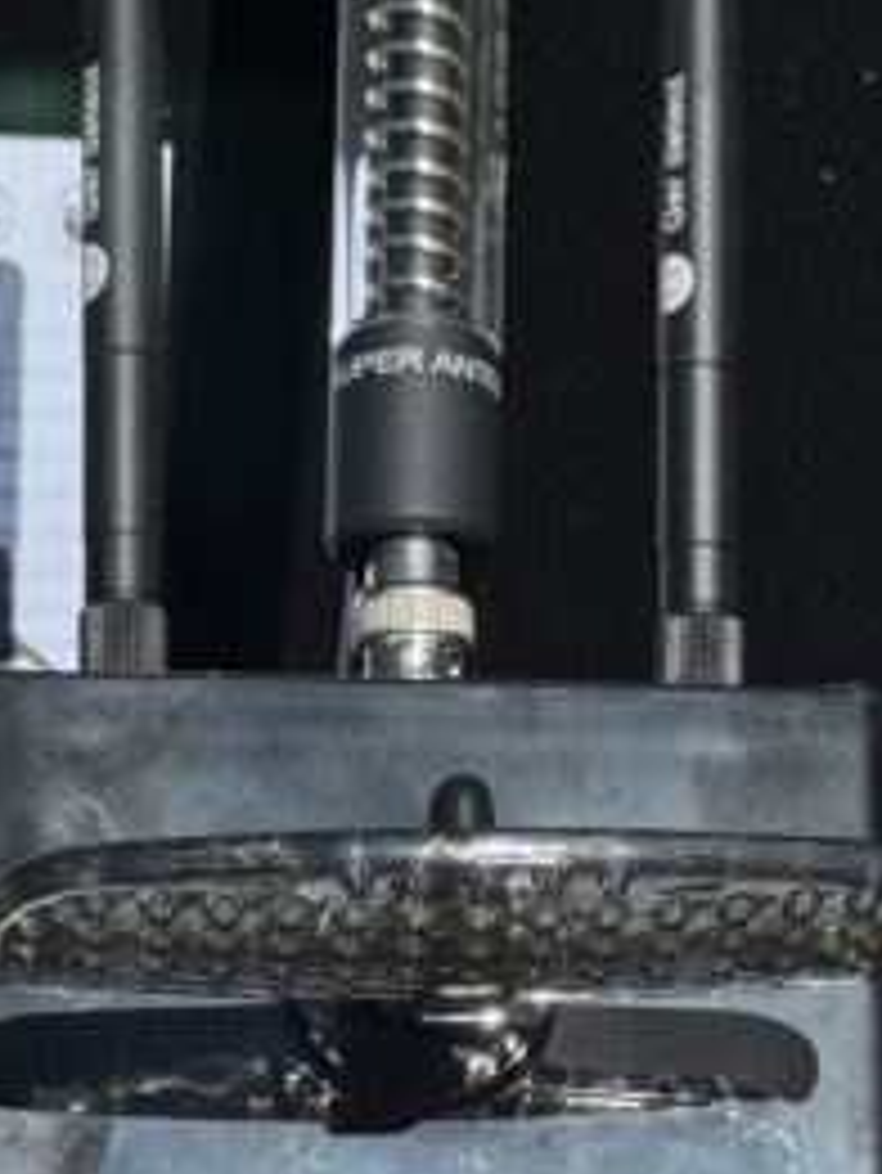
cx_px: 297
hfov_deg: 10.1
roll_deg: +1.0
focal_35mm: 147
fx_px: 4990
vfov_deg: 13.4
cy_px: 931
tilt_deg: -25.0
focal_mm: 6.76
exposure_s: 1/9901
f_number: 1.78
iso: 64
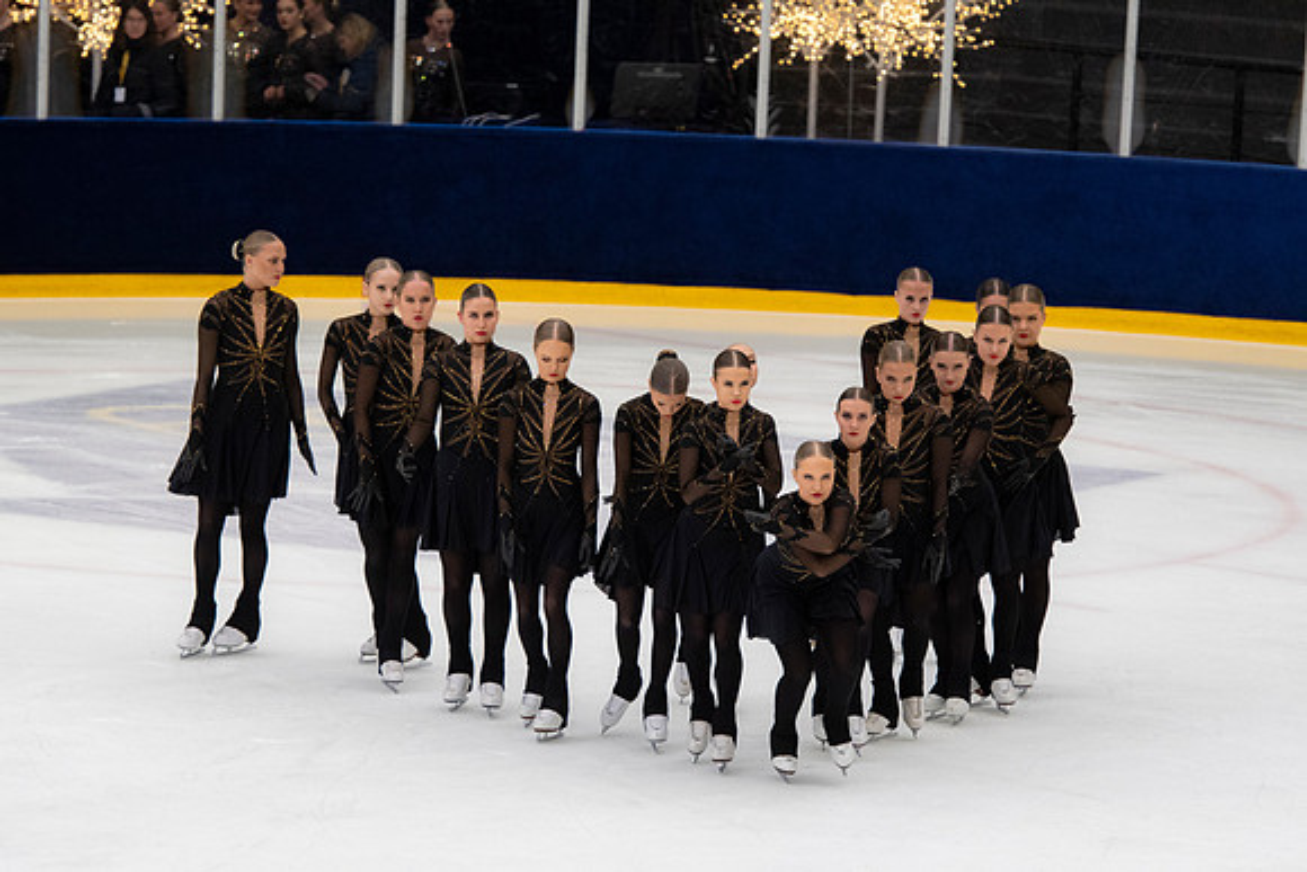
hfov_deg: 8.9
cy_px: 436
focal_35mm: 232
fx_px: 8443
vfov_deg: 5.9
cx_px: 654
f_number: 5.6
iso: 1600
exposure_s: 1/320
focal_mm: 155
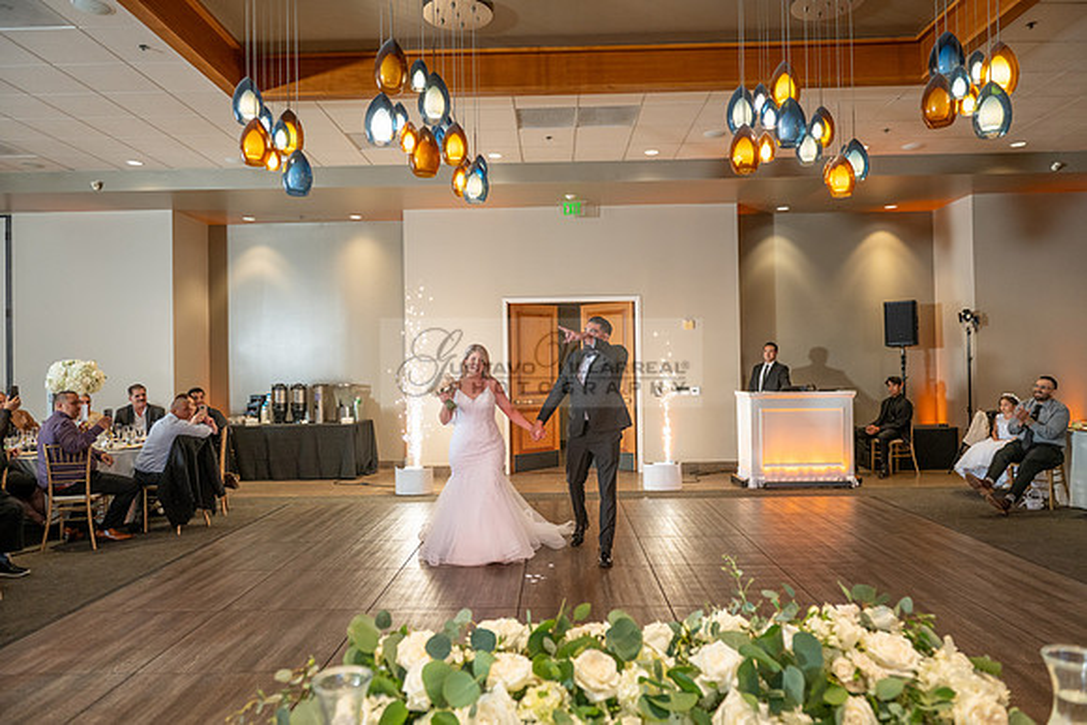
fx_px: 725
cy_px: 362
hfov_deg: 73.7
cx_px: 544
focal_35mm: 24
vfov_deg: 53.2
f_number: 3.5
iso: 800
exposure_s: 1/200
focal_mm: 24
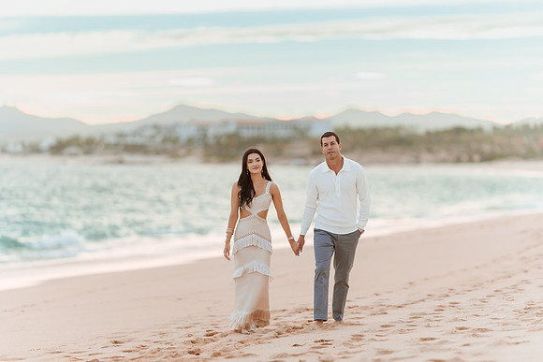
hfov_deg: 15.2
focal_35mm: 135
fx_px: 2037
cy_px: 181
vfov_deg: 10.2
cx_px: 272
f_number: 1.8
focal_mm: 135
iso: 320
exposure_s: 1/5000
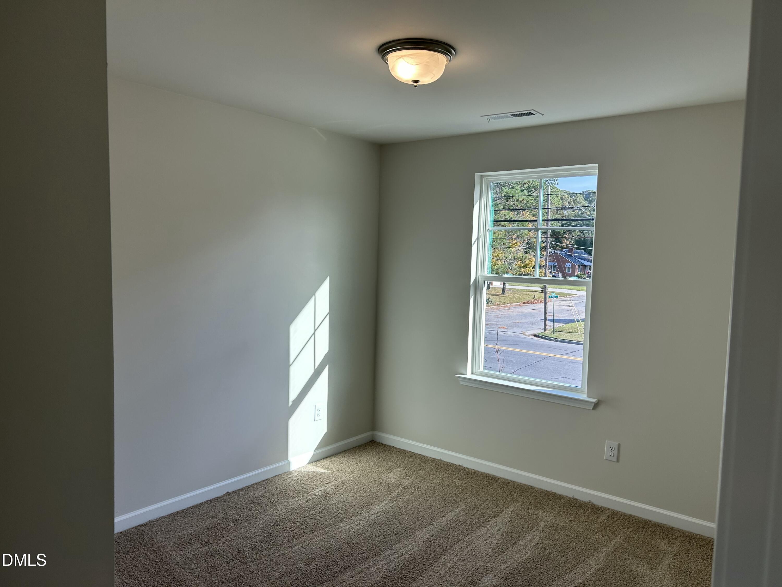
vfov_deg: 53.1
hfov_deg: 67.3
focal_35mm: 26
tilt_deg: -4.6
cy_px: 294
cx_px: 391
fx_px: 587
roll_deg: -1.6
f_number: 1.5
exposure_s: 1/448
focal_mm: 5.7
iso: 50
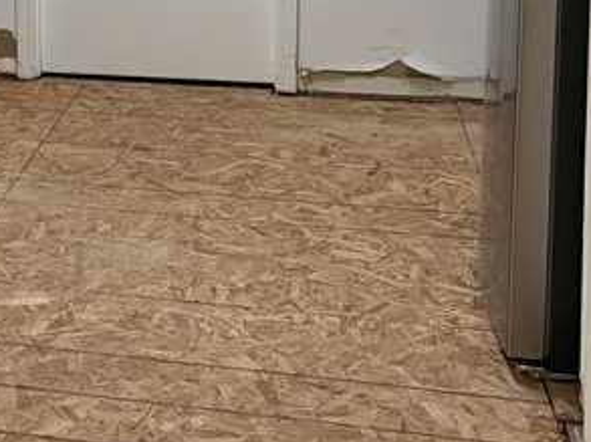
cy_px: -85
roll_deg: +1.3
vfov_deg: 15.6
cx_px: -155
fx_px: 1552
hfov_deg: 20.0
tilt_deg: -6.1
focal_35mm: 91
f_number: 1.6
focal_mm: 5.96
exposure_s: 1/122
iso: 125
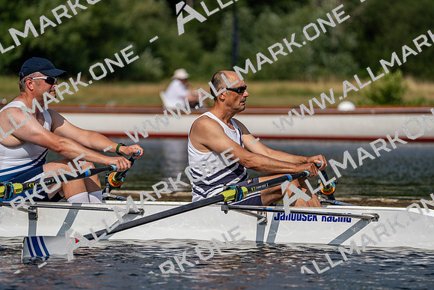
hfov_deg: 7.3
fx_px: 3424
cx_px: 217
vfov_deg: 4.8
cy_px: 145
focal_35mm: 284
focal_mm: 284
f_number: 5.6
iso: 100
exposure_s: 1/1600
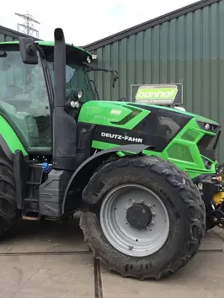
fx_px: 362
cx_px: 83
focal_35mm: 42
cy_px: 150
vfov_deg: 44.8
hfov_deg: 34.2
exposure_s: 1/420
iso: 25
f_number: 2.4
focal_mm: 3.3
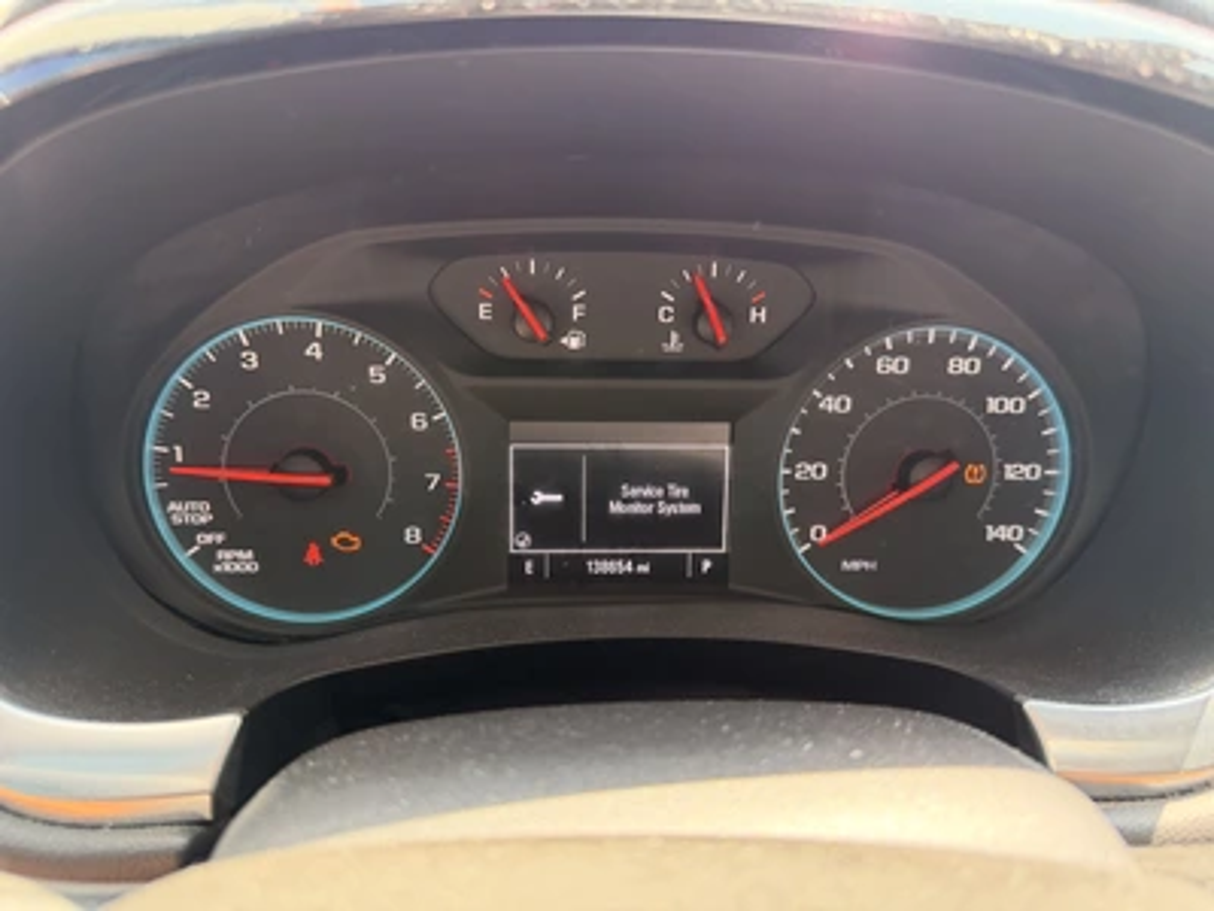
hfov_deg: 71.6
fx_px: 842
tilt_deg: -23.8
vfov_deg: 56.8
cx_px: 607
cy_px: 456
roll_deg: -1.0
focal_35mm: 24
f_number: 1.78
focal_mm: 6.76
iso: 200
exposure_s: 1/122
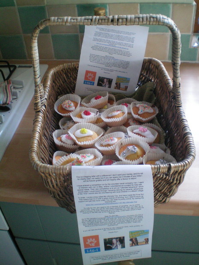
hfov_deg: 37.7
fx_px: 291
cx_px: 100
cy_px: 132
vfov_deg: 49.0
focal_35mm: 38
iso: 200
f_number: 3.1
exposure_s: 1/60
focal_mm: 6.3
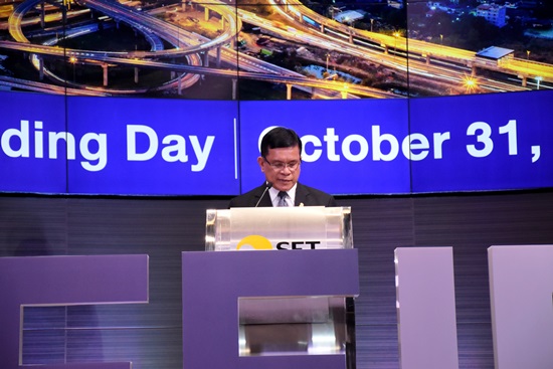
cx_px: 276
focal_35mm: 128
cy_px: 184
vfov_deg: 10.8
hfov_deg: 16.1
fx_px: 1959
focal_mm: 85
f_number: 5.3
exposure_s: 1/250
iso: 2000
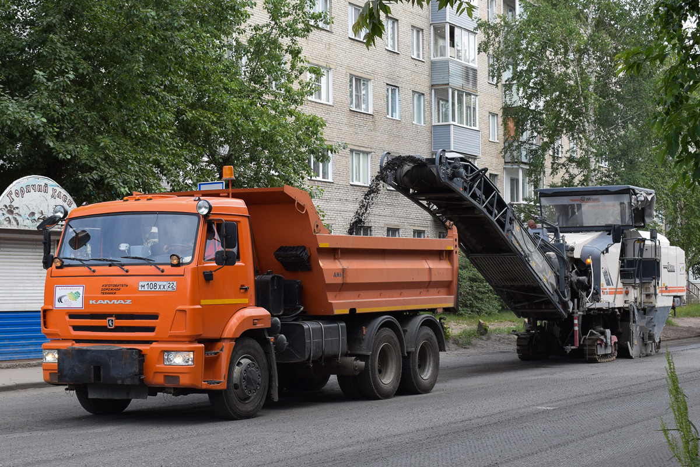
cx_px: 350
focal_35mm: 57
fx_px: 1108
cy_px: 234
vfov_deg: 23.8
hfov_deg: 35.1
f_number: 8
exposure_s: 1/250
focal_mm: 38
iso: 400
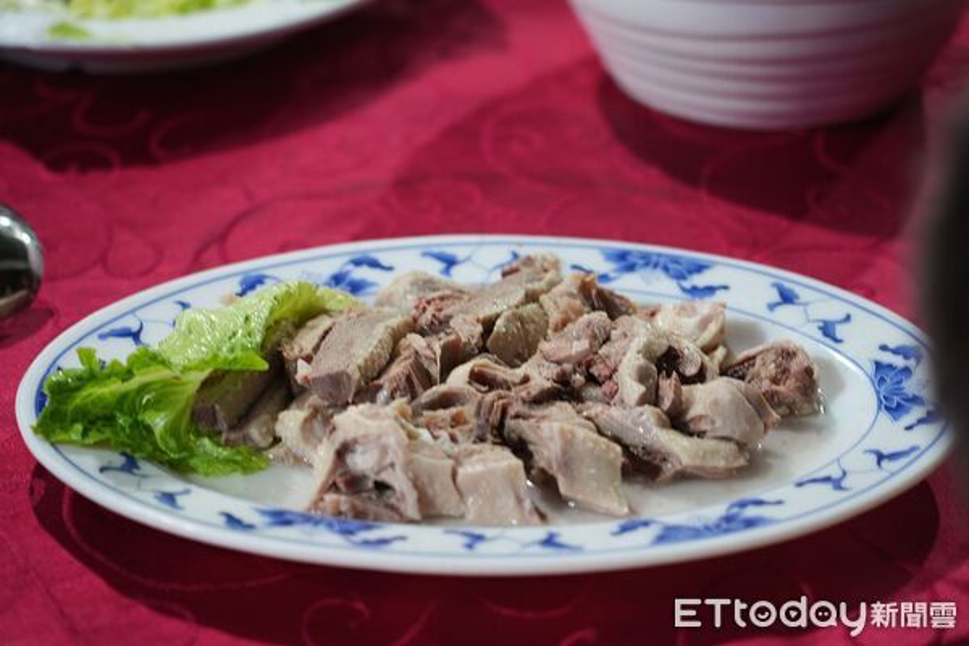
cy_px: 323
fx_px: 2826
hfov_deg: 19.5
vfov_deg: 13.0
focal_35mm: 105
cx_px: 484
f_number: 4
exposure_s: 1/30
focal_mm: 105
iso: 1600
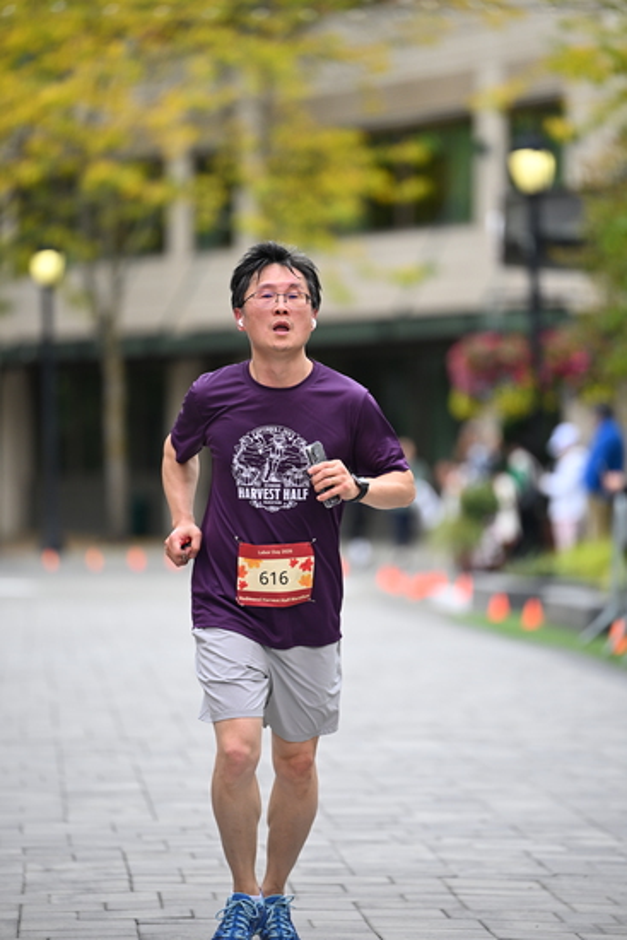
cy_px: 470
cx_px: 314
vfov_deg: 10.3
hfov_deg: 6.9
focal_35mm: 200
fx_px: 5221
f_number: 2.8
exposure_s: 1/2000
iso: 640
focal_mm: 200
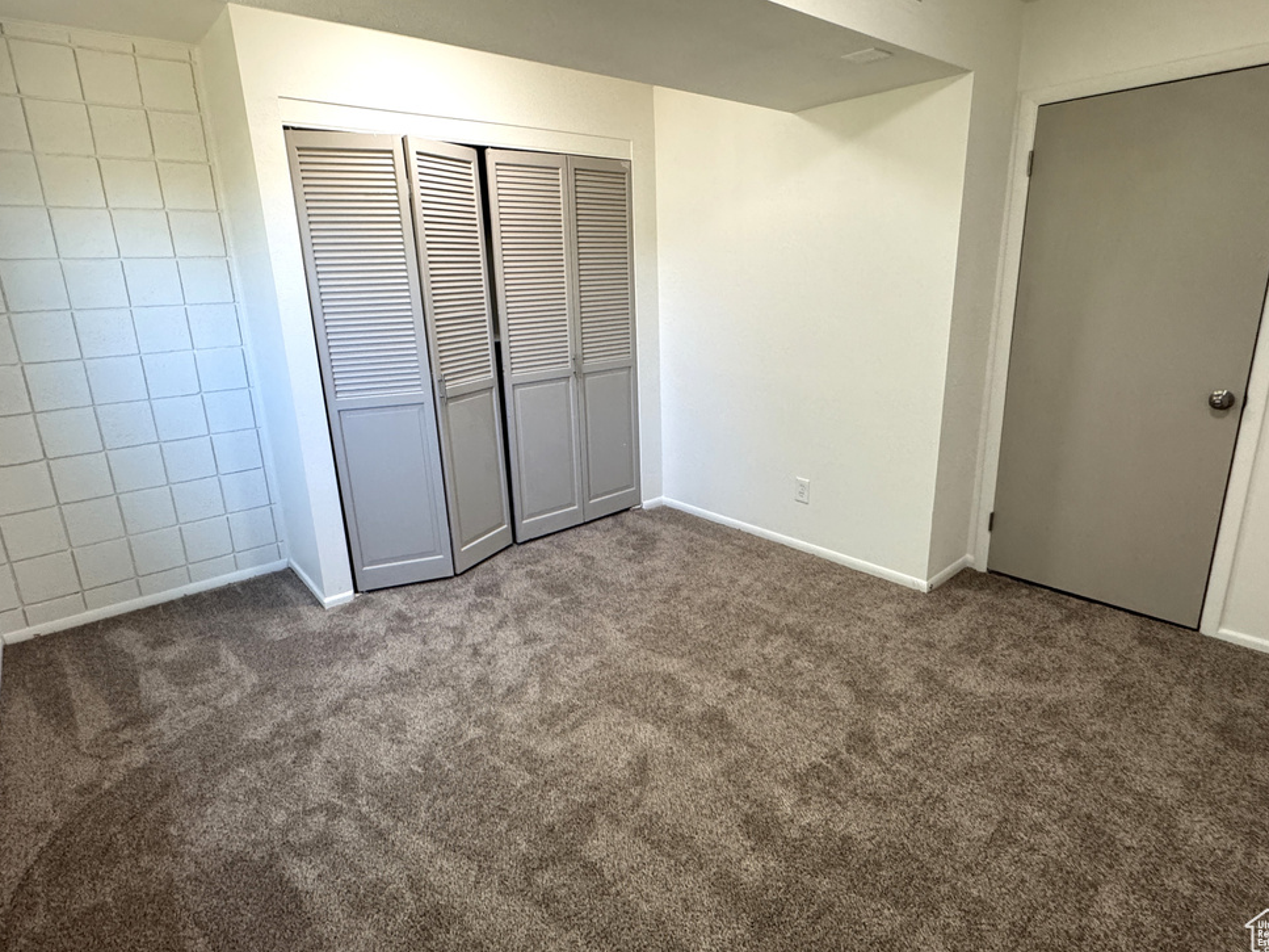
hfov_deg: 87.8
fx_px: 660
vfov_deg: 71.6
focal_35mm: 18
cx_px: 631
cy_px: 461
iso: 320
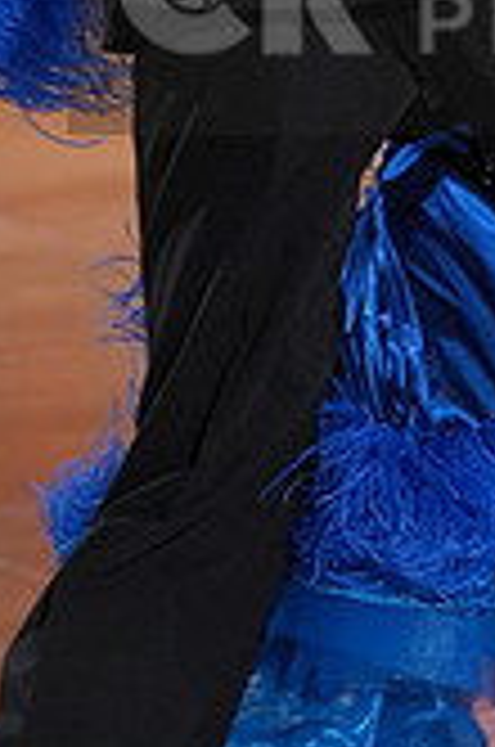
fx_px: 9071
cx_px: 691
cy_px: -14
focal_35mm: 438
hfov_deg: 3.1
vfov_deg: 4.7
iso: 1600
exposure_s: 1/500
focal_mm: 125
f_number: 4
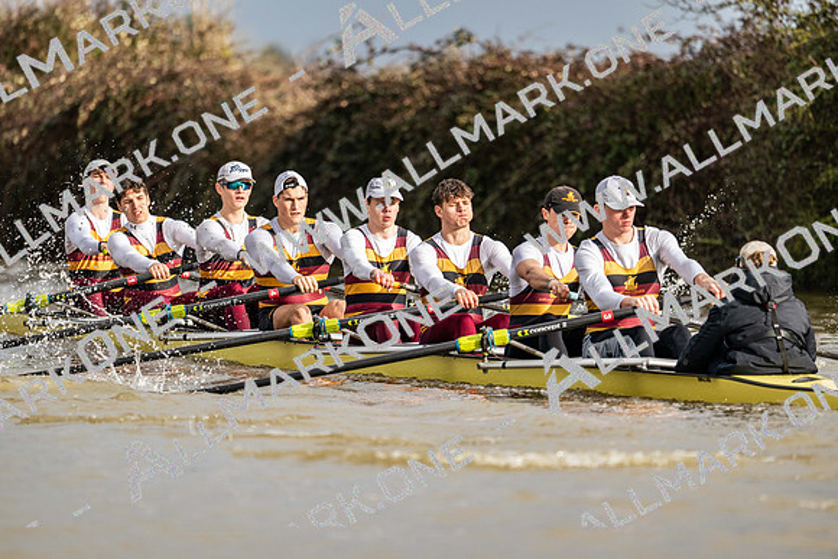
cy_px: 280
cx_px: 419
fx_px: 9313
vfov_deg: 3.4
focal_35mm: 400
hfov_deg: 5.2
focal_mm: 400
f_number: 4.5
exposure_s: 1/1600
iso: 320
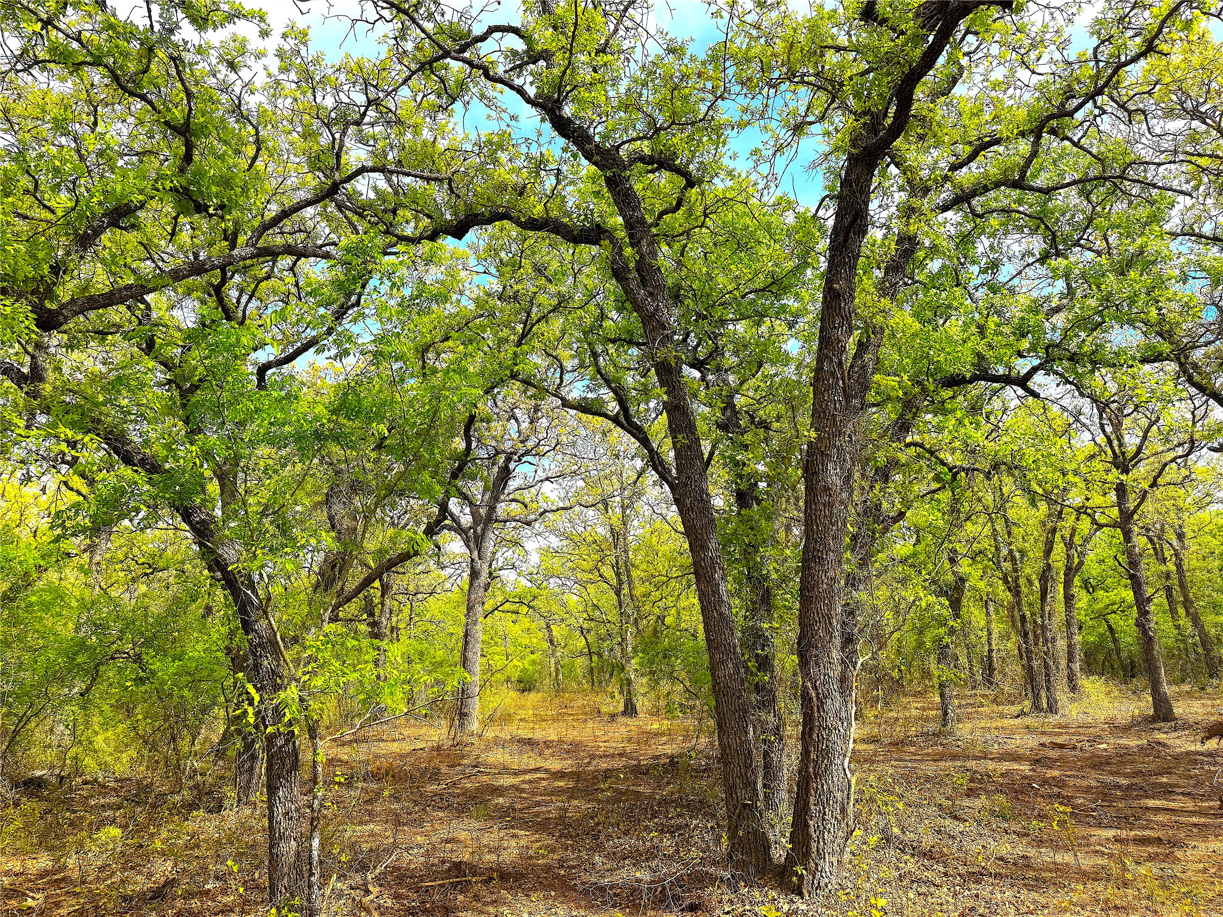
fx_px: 848
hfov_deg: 71.6
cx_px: 612
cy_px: 458
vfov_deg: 56.8
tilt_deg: +15.0
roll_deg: +0.9
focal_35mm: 24
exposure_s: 1/1637
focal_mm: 6.76
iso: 80
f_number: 1.78
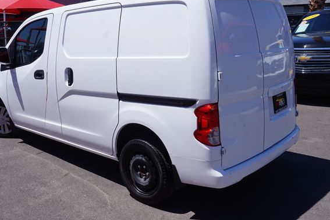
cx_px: 144
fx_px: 326
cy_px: 97
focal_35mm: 36
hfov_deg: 53.6
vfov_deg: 37.2
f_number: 14
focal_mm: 21
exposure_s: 1/125
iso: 100
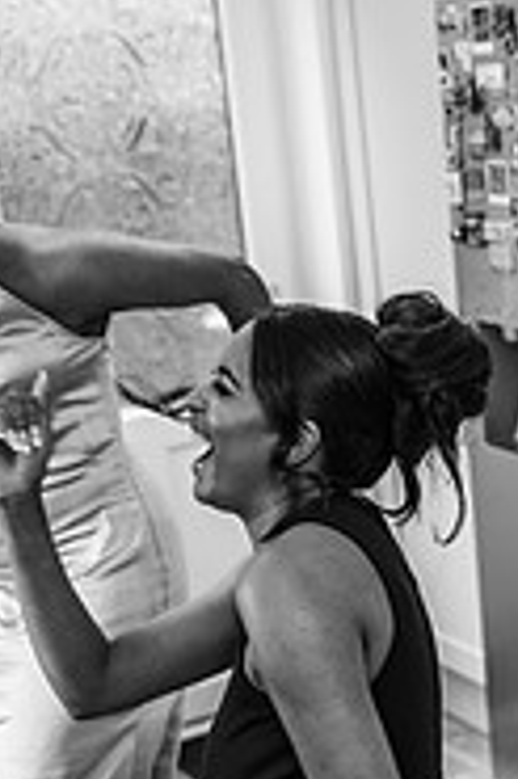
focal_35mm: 85
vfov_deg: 23.3
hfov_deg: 16.0
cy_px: 707
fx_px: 1838
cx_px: 276
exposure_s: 1/200
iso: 900
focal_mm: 35
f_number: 2.2
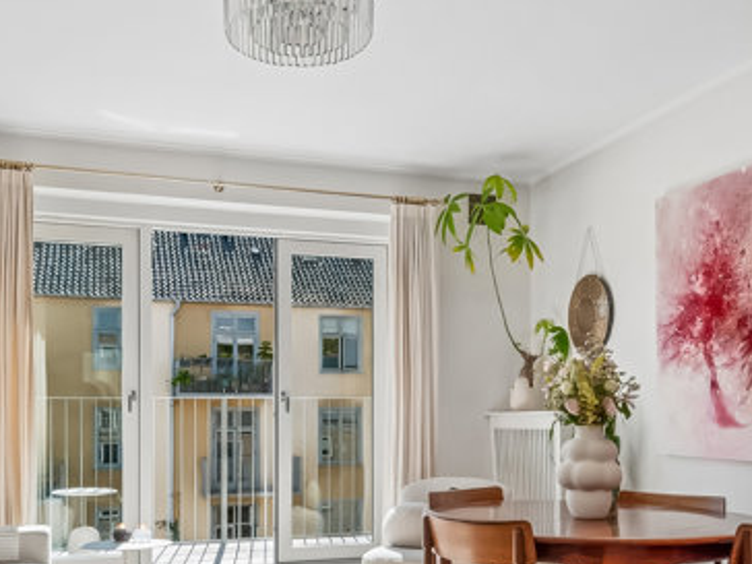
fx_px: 826
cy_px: 379
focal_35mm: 38
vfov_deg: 37.3
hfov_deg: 48.9
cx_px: 405
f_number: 10
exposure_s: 1/250
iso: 200
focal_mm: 12
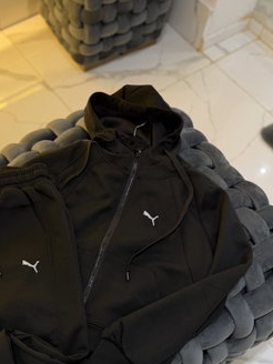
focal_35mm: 39
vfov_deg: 45.3
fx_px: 410
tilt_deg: -68.4
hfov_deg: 35.8
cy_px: 294
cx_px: 60
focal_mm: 6.76
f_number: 1.78
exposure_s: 1/50
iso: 125
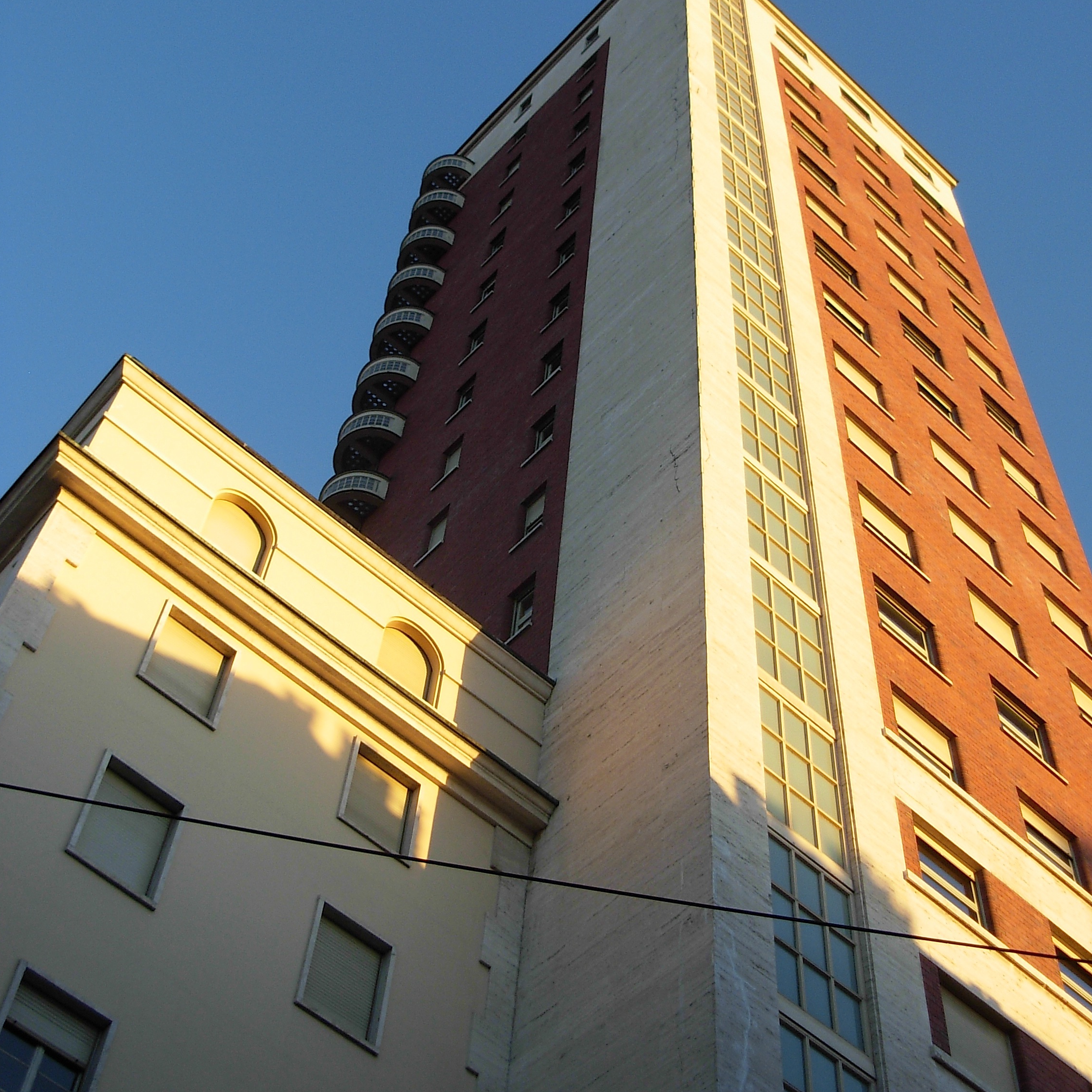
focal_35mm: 54
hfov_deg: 31.6
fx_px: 1927
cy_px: 438
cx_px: 551
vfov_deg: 31.5
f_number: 3.1
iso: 79
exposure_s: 1/235
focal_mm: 7.5
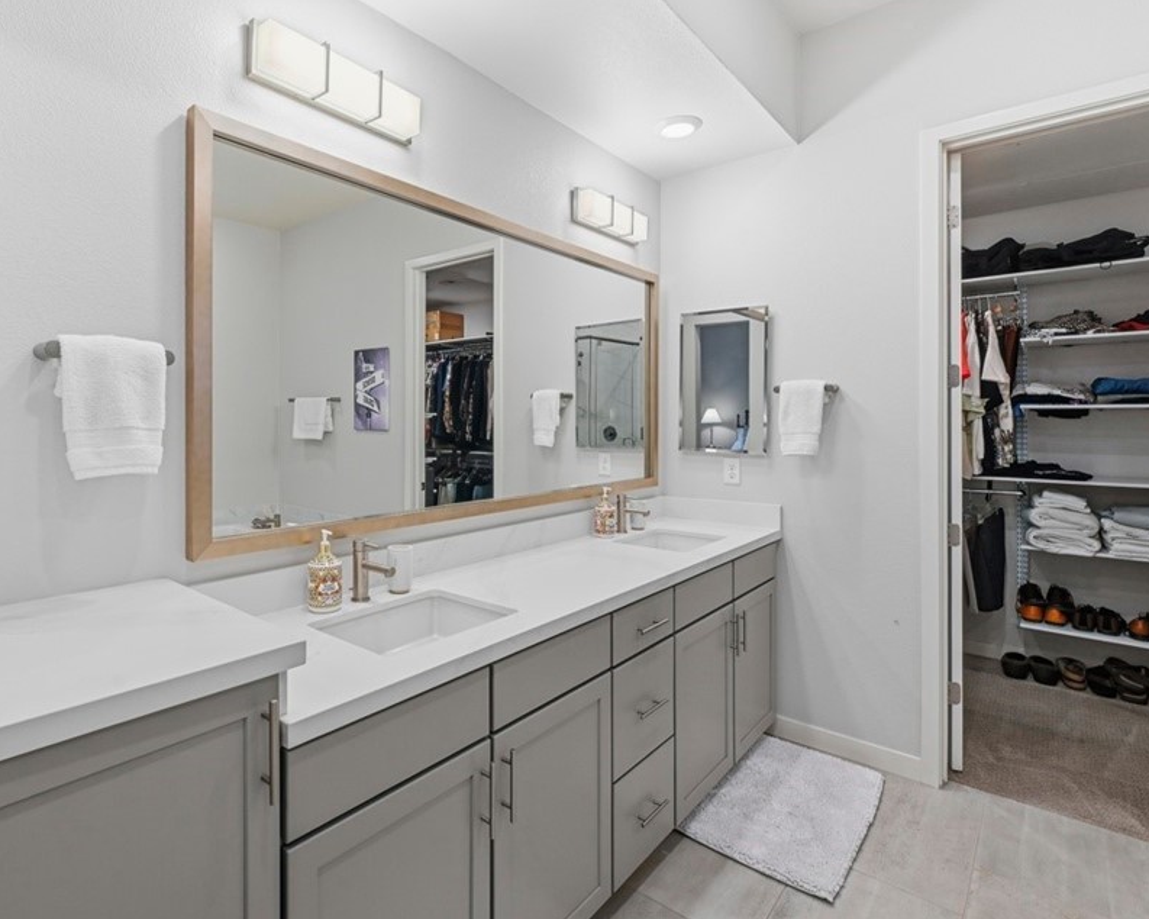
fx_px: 612
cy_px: 426
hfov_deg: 85.7
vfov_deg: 73.7
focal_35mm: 18
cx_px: 481
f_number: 9
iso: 500
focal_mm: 14
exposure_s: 1/400
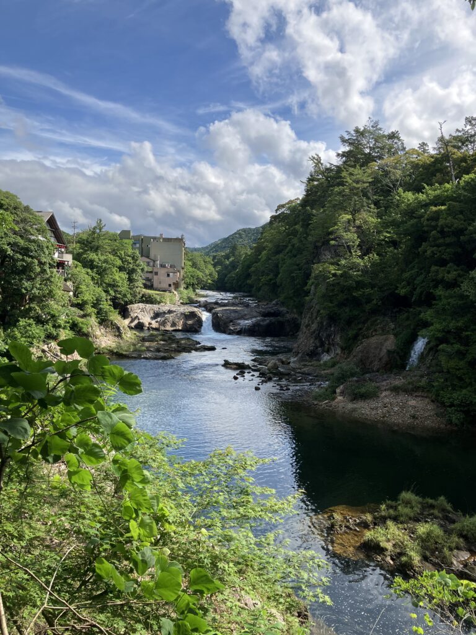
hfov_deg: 49.7
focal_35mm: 28
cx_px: 238
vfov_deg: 63.4
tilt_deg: -3.2
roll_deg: -0.9
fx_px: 513
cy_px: 318
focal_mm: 3.99
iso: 32
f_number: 1.8
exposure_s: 1/1869
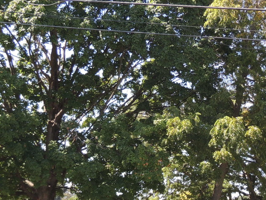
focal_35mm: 102
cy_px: 95
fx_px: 784
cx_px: 215
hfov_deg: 19.1
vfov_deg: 14.5
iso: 100
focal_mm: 7.1
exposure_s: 1/250
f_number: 3.3
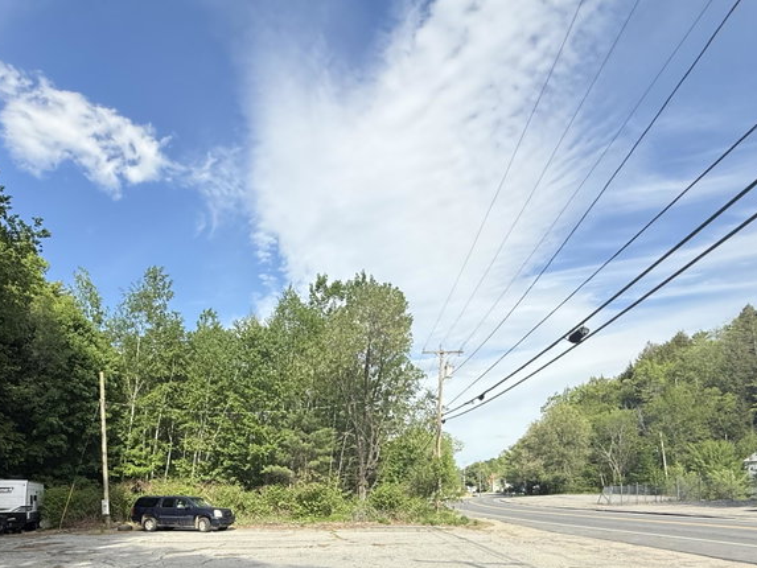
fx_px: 547
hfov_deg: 67.6
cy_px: 497
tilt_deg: -1.2
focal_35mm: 25
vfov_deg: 49.7
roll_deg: +2.0
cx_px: 258
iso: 50
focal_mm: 2.22
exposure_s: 1/1017
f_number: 2.2
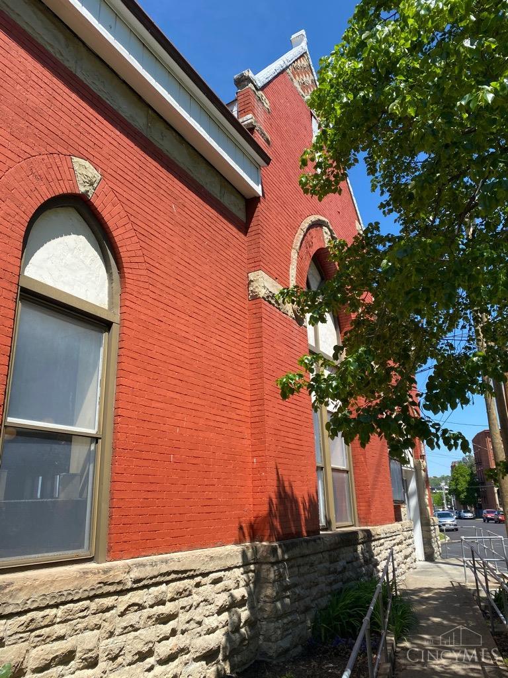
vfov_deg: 67.3
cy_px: 339
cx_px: 254
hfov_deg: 53.1
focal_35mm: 26
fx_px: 509
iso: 32
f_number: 1.8
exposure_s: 1/1585
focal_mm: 4.25
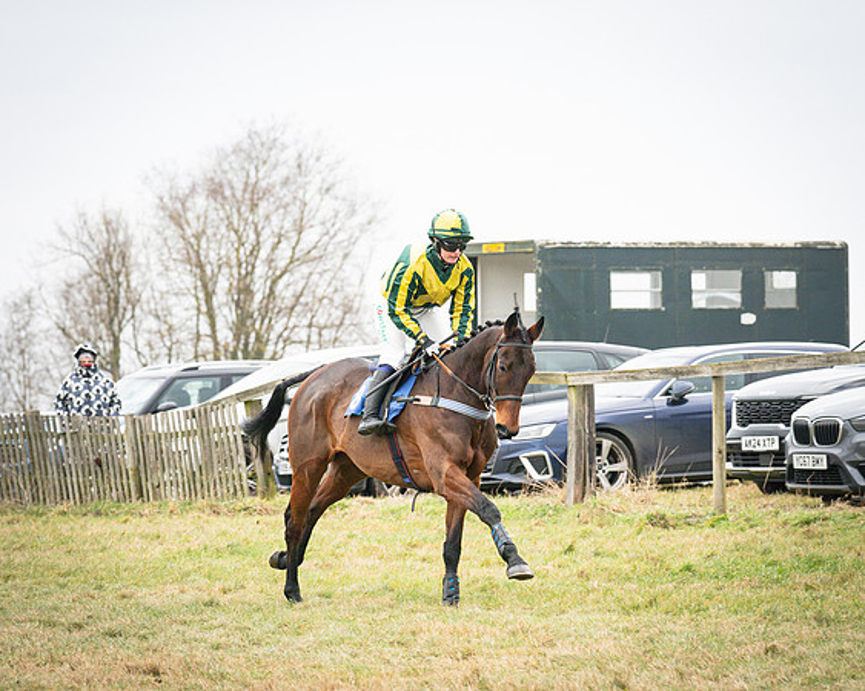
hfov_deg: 8.5
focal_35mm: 228
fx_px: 5825
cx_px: 432
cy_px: 346
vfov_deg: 6.8
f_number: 4.5
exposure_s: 1/1000
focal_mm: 135
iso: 500
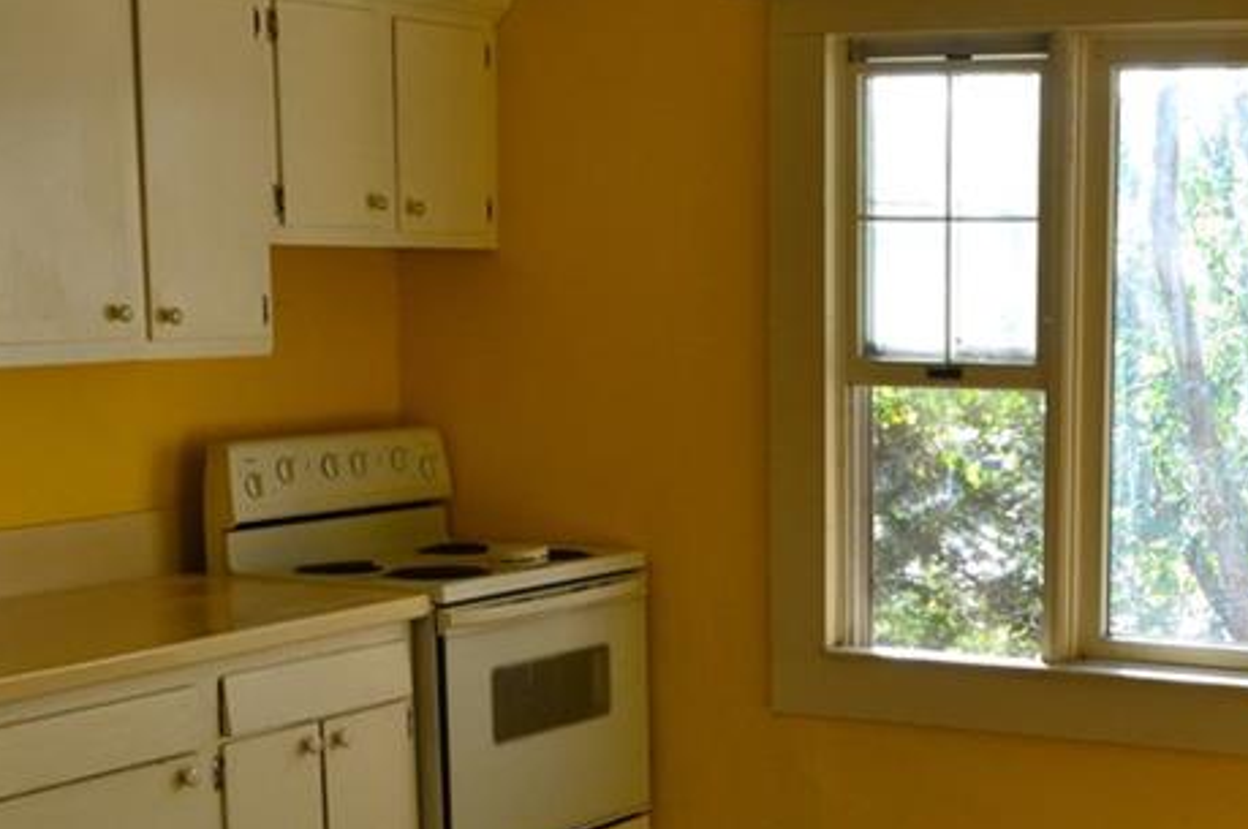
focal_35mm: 67
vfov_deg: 19.9
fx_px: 2320
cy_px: 742
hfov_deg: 29.2
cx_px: 1066
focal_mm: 20
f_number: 8
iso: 450
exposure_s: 1/60
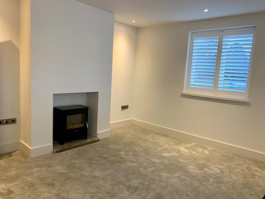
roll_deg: -3.6
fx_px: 199
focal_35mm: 26
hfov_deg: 67.3
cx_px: 132
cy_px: 100
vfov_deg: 53.1
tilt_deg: -6.9
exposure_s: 1/50
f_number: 1.8
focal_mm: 4.25
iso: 64
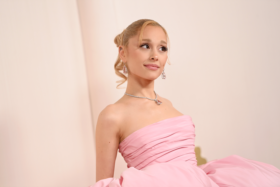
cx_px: 140
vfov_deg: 8.6
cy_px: 94
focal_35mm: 160
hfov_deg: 12.8
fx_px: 1244
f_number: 2.8
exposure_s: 1/500
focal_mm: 160
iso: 1000
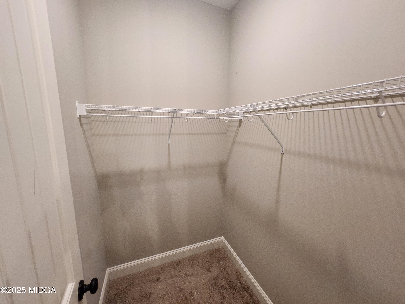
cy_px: 152
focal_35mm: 13
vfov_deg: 89.9
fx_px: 152
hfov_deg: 106.2
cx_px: 202
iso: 320
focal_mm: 1.74
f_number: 2.2
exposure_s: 1/60
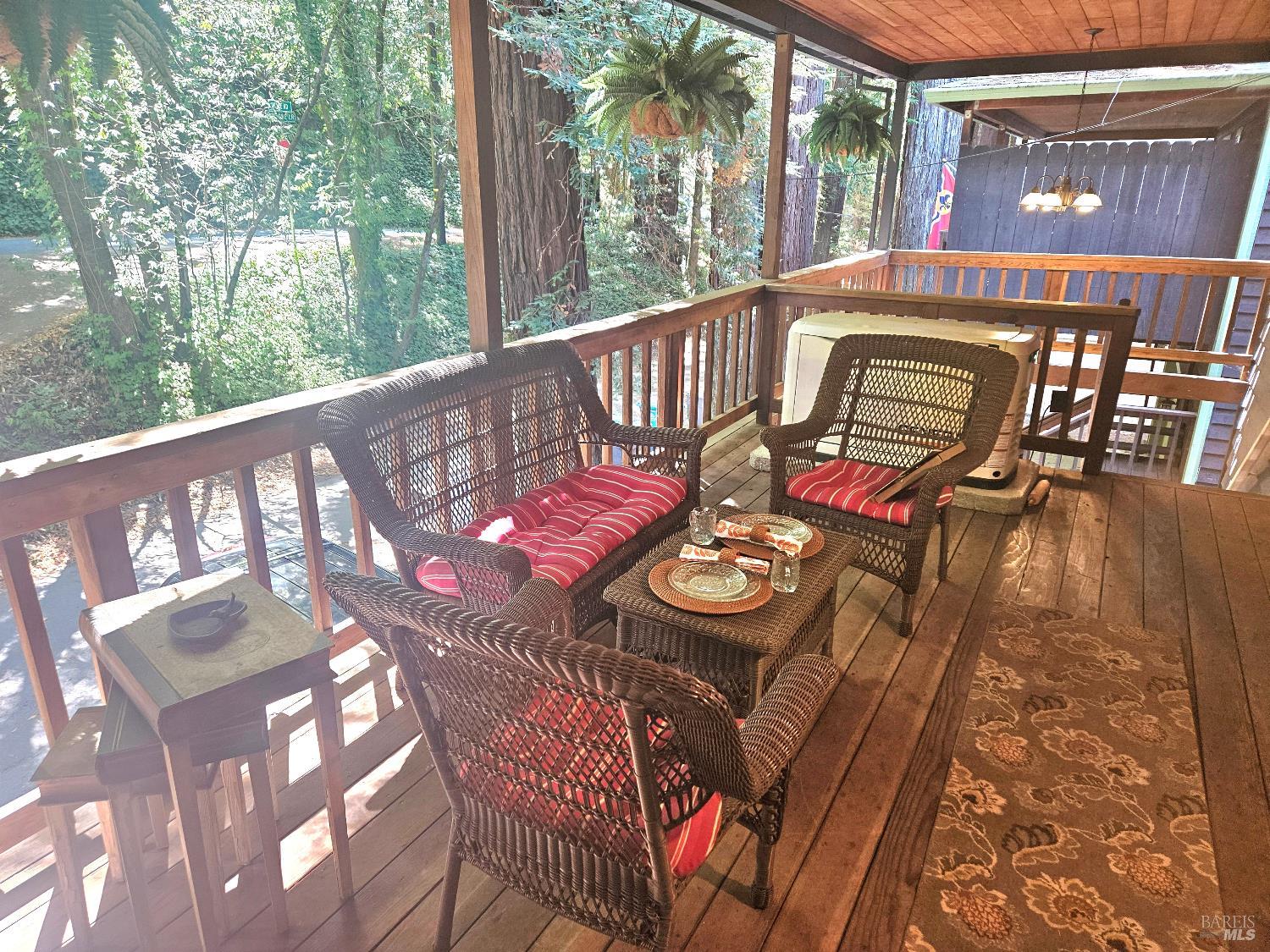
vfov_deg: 58.9
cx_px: 635
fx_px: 844
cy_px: 476
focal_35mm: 23
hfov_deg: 73.9
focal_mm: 5.4
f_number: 1.8
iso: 400
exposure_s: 1/120
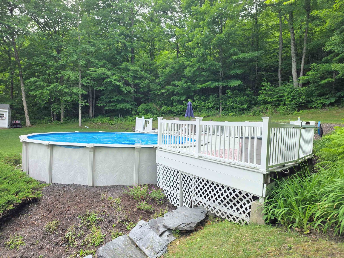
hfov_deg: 73.9
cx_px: 172
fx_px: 229
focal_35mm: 23
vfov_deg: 58.9
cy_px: 129
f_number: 1.7
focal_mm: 6.25
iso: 40
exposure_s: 1/359
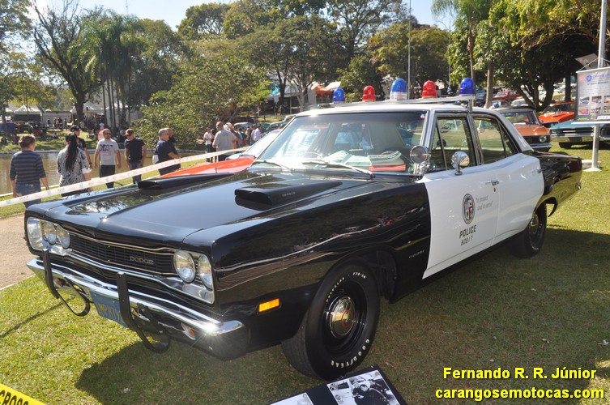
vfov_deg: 43.5
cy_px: 202
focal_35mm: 30
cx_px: 305
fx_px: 508
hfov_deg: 62.0
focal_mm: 20
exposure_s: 1/200
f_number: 10
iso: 200
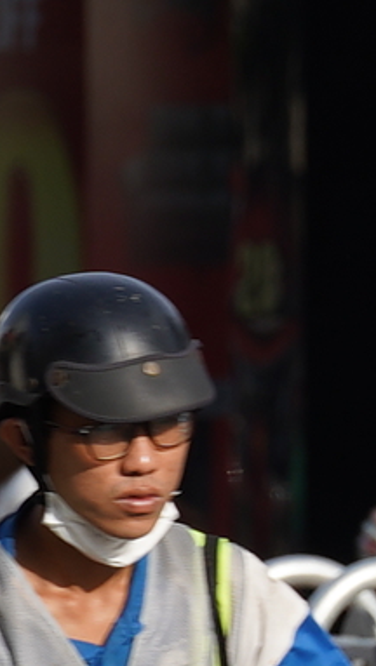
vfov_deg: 1.3
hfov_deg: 0.8
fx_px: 28551
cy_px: 871
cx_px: -1175
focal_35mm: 1614
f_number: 7.1
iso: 100
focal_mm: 200
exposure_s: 1/320
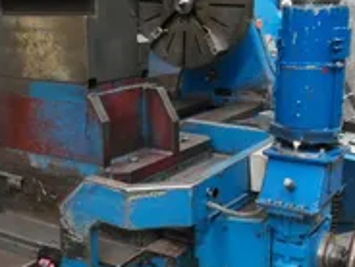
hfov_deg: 38.2
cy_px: 159
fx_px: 513
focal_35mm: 50
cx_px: 191
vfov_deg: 29.0
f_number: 2.8
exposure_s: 1/45
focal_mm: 4.1
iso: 800
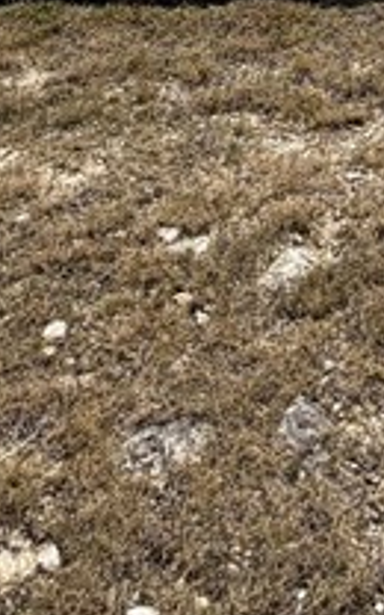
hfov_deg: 17.5
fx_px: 1222
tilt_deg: +6.3
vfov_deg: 20.5
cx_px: 378
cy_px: -473
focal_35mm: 73
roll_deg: +2.2
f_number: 2.2
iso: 20
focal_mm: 2.22
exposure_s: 1/1285
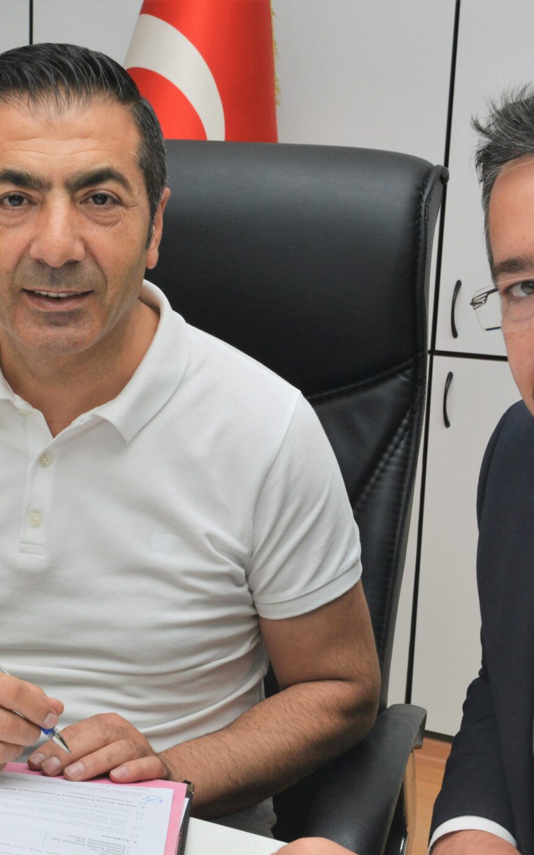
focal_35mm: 60
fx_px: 1397
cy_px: 524
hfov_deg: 21.5
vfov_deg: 33.9
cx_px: 136
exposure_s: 1/60
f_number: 13
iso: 640
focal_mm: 32
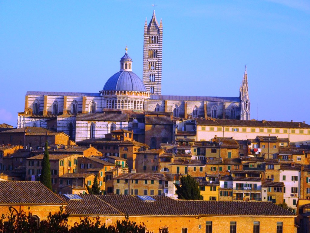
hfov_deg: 14.7
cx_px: 155
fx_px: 1200
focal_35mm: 134
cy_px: 116
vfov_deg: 11.1
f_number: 9.8
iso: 400
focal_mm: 24.2
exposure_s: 1/400
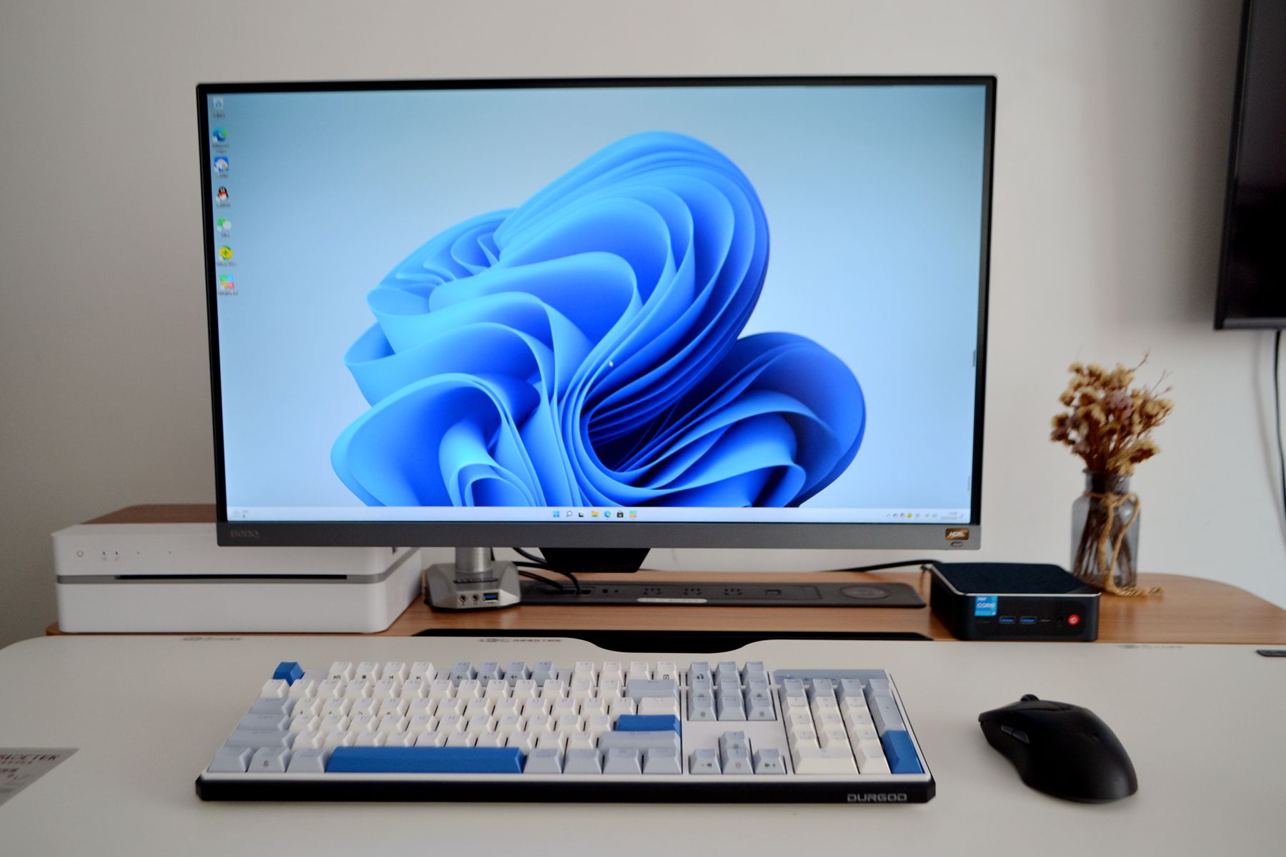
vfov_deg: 47.9
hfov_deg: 67.4
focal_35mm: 27
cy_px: 428
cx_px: 643
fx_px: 964
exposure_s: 1/60
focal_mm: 18
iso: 400
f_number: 4
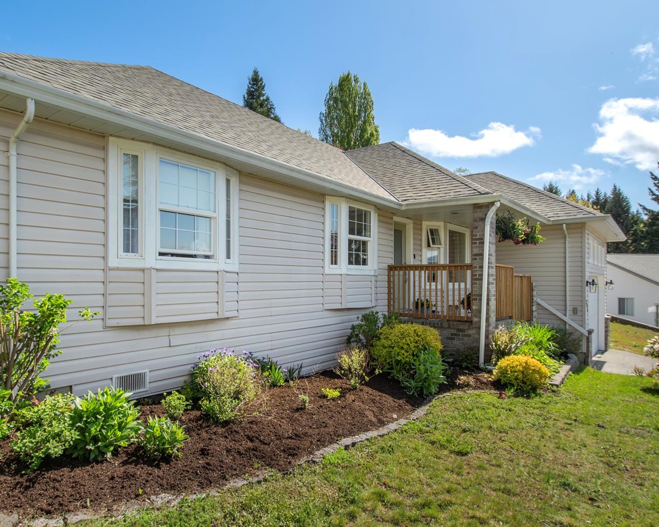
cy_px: 261
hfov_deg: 77.5
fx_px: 409
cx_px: 307
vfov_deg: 65.5
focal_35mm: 21
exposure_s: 1/640
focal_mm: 12
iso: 200
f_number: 8
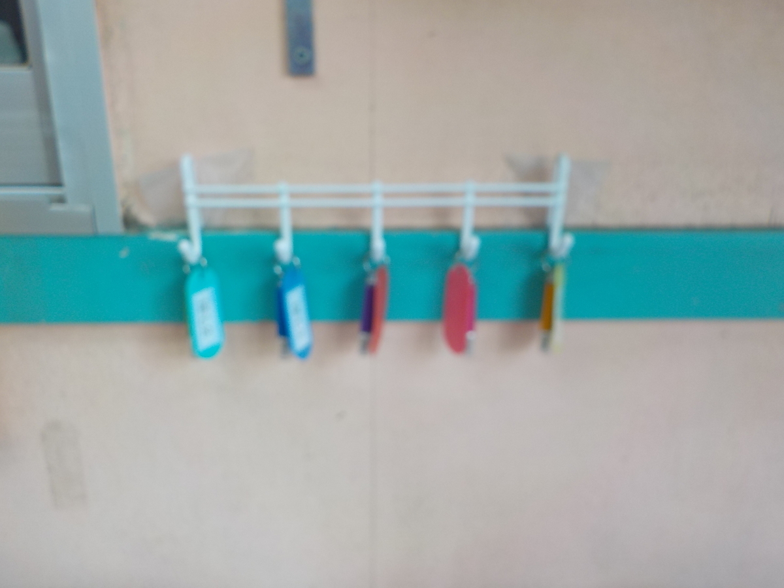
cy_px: 294
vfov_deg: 46.8
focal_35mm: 30
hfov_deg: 60.0
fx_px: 679
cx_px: 392
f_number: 3.3
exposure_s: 1/30
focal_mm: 4.1
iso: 125
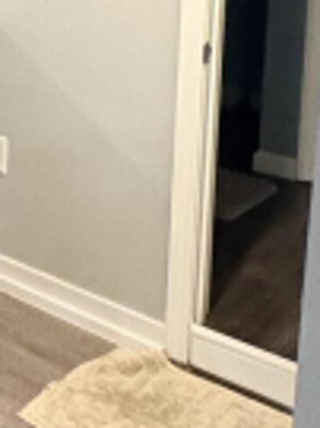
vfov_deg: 26.1
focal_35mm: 69
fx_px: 852
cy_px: -40
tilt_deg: -7.5
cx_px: -304
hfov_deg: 16.6
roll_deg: +1.4
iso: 800
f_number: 2.2
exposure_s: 1/60
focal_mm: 2.22
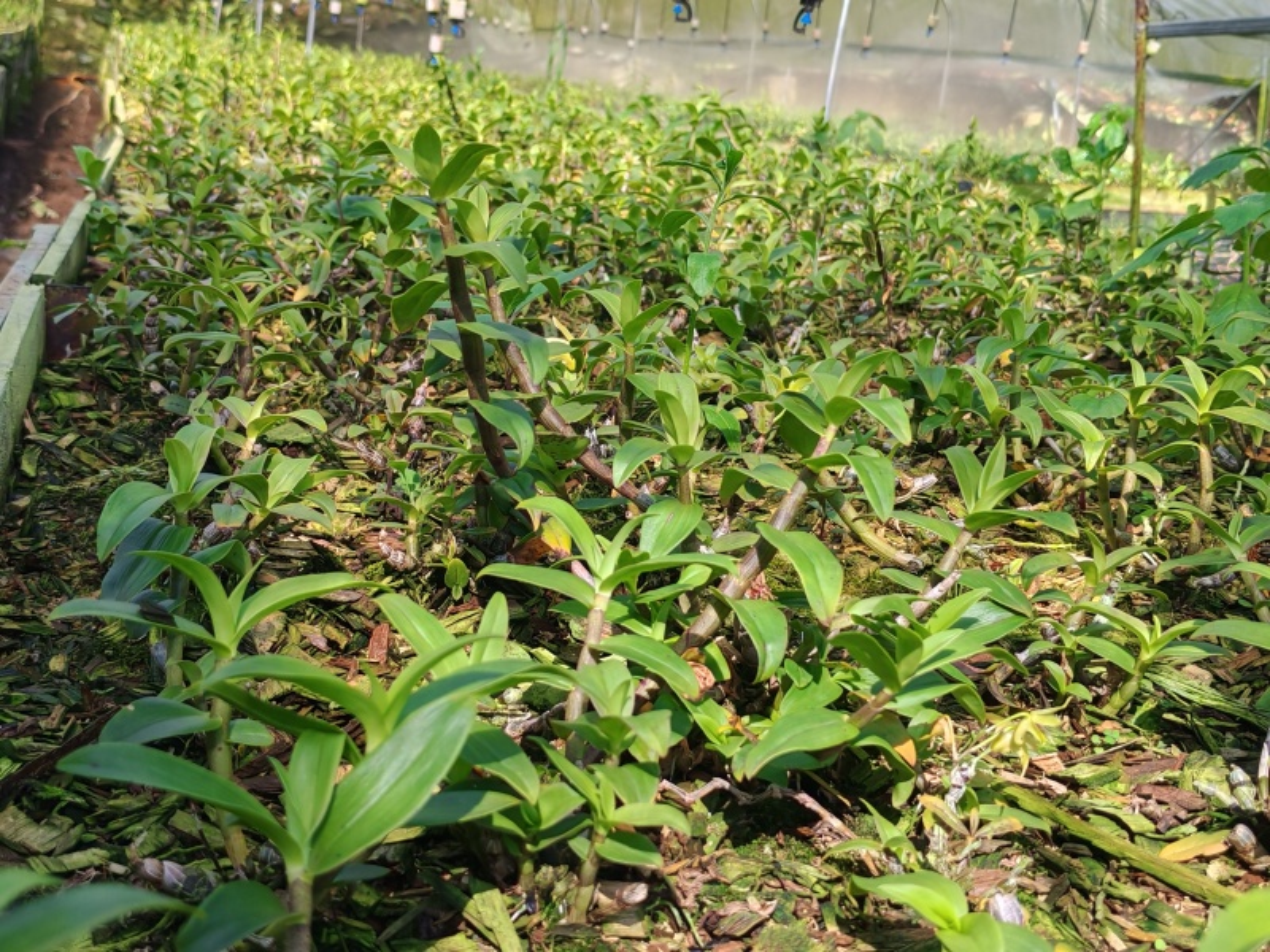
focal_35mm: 50
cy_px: 476
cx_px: 635
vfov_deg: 29.1
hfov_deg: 38.2
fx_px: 1834
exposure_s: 1/170
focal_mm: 5.52
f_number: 1.95
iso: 50
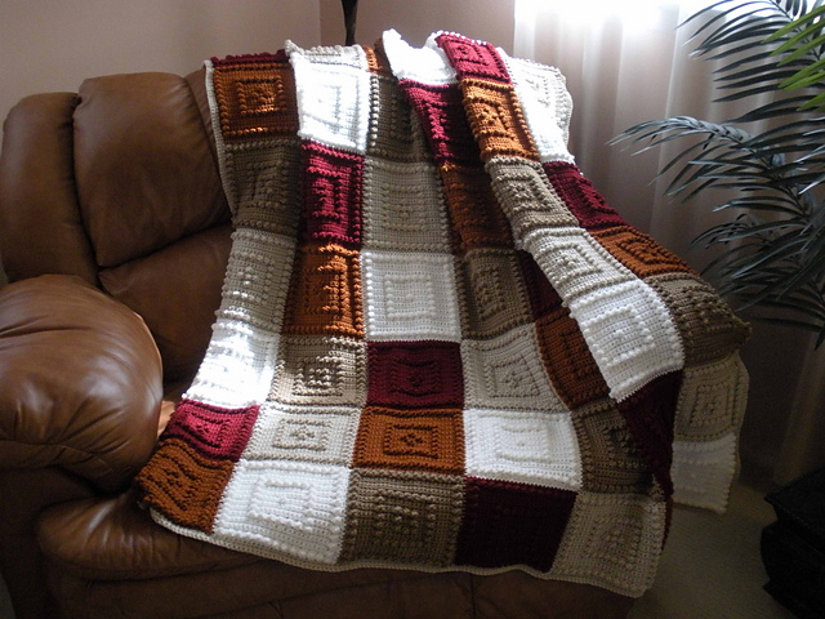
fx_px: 858
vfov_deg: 39.7
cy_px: 310
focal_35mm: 36
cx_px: 412
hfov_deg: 51.4
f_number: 3.5
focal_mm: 6.3
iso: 400
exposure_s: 1/34.6
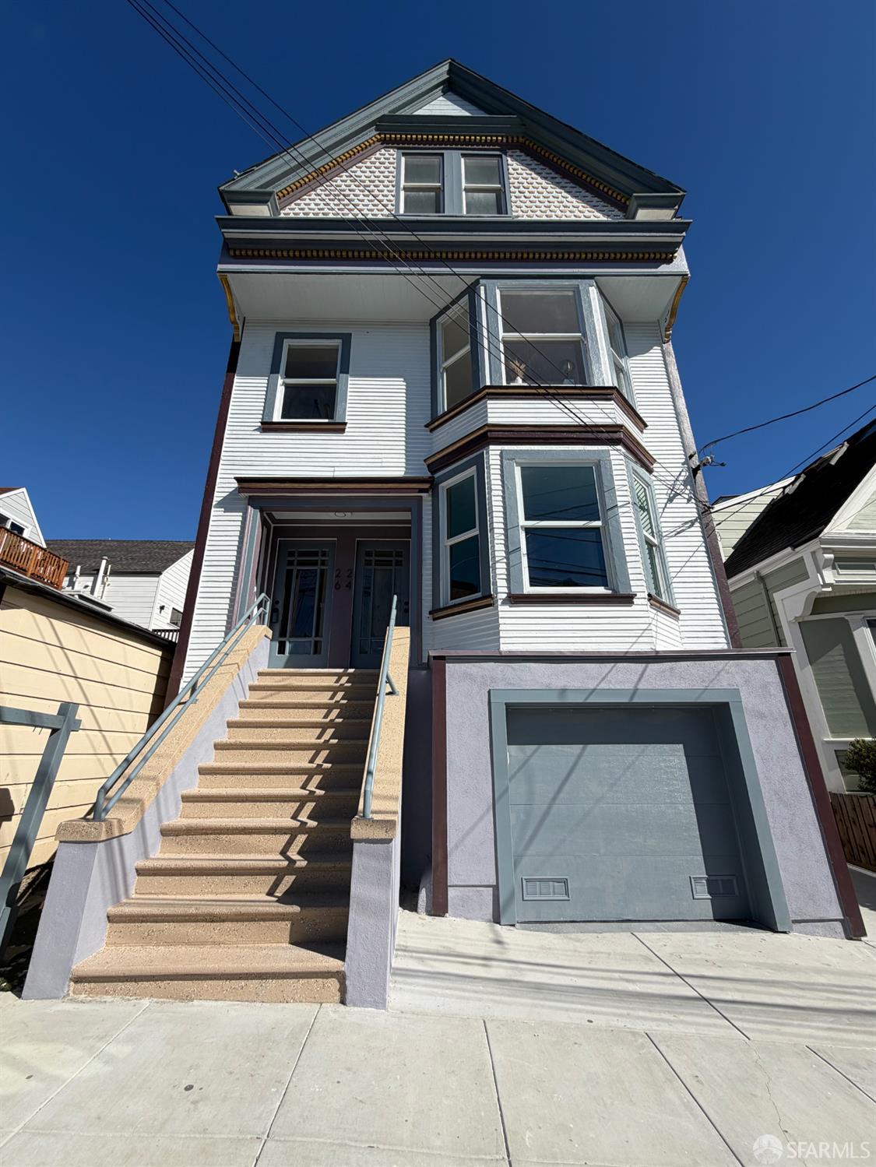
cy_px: 584
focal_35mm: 14
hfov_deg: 85.7
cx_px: 438
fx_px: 472
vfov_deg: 102.0
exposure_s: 1/1285
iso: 20
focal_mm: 2.22
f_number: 2.2
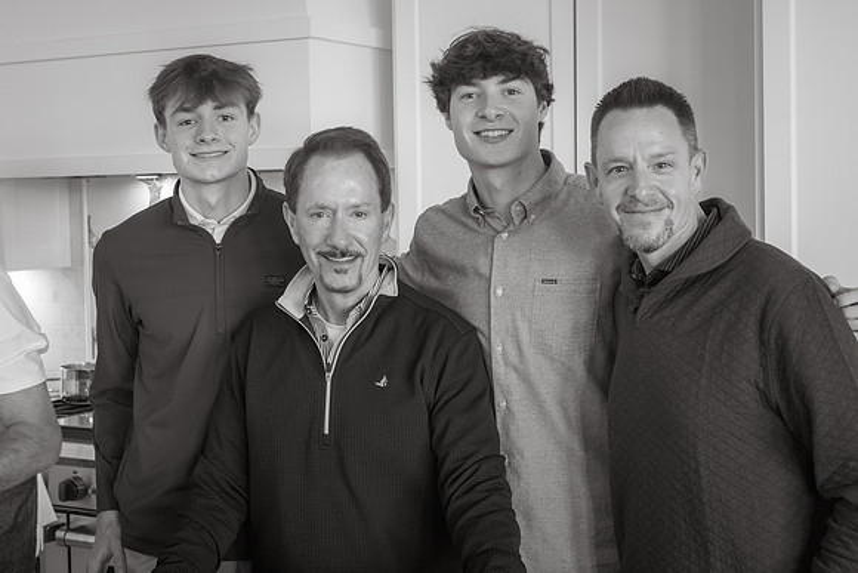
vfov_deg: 24.2
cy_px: 252
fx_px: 1334
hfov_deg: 35.6
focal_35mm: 56
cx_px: 378
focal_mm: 50
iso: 2200
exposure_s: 1/80
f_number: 6.3
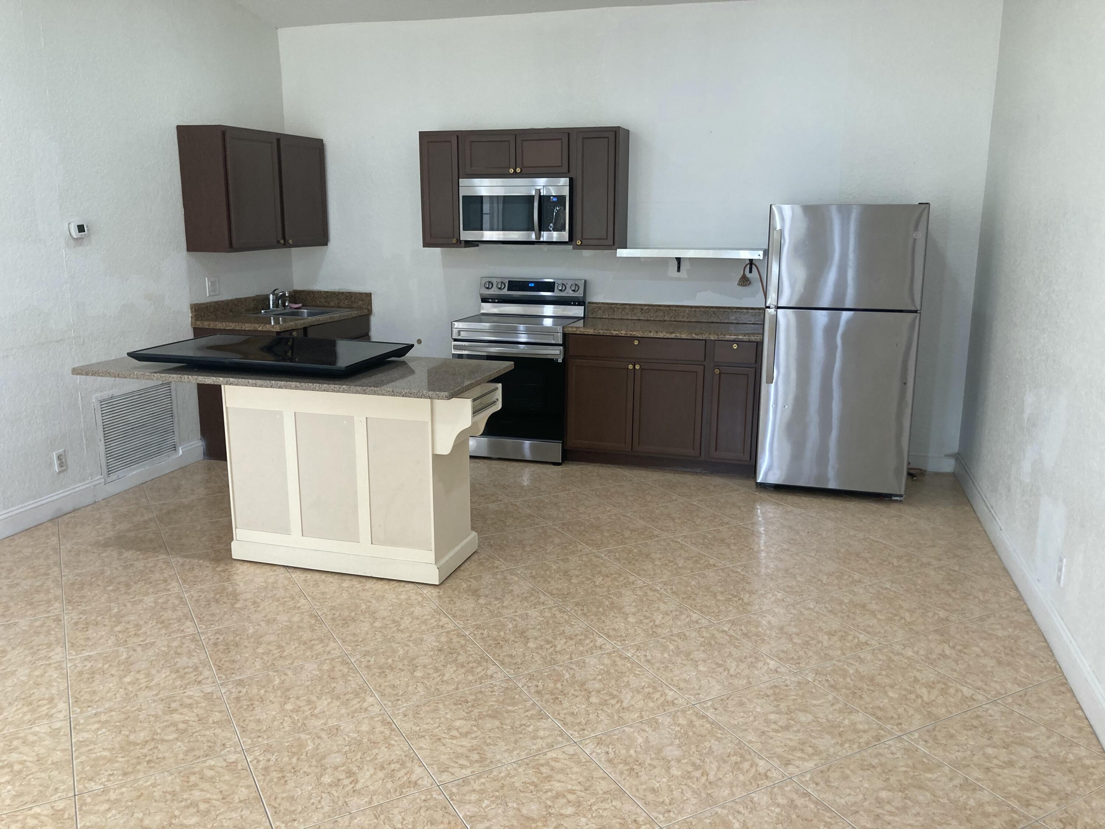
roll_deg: +1.7
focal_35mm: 28
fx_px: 894
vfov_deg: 49.7
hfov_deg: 63.4
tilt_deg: -12.5
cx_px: 552
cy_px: 414
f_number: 1.8
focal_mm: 3.99
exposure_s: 1/60
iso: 64
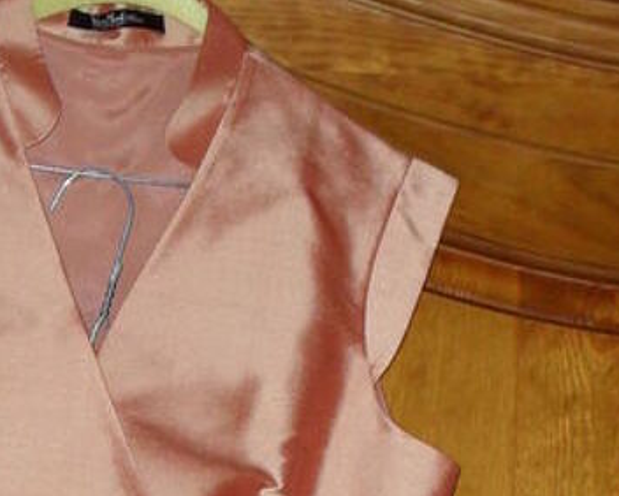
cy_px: 1056
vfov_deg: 8.1
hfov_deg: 10.7
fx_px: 3318
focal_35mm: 181
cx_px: 215
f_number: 3.9
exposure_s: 1/45
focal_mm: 8.7
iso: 200
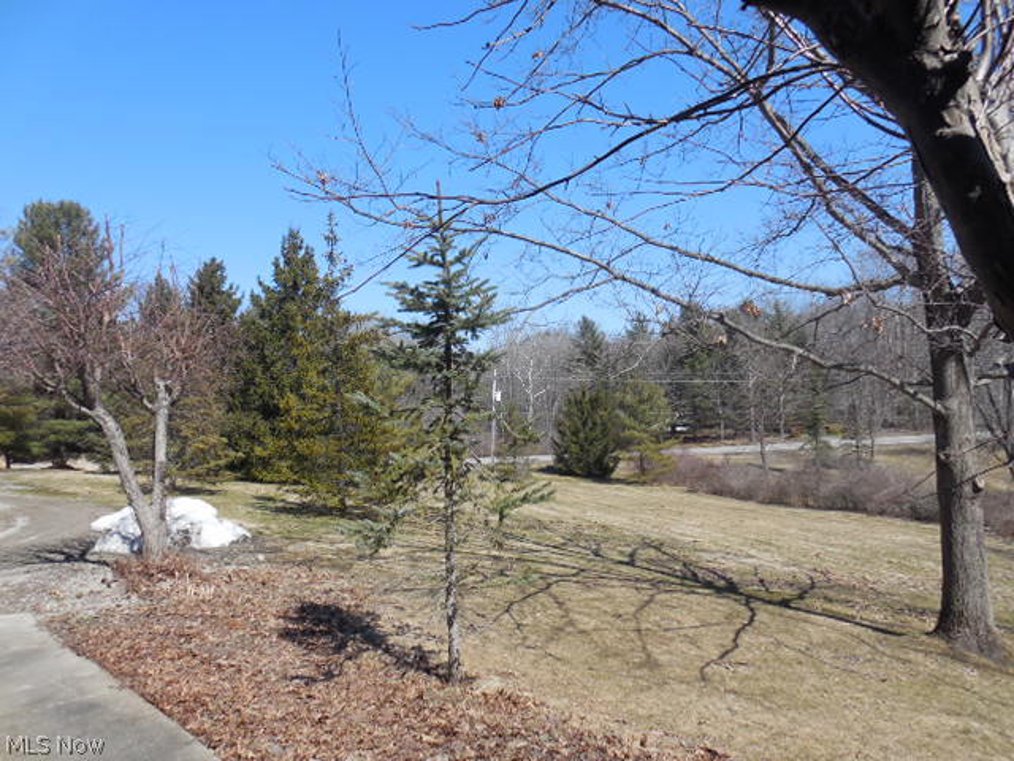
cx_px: 507
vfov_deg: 53.1
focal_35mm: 26
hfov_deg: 67.3
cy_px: 380
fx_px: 762
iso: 125
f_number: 3.5
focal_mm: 4.6
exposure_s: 1/1000
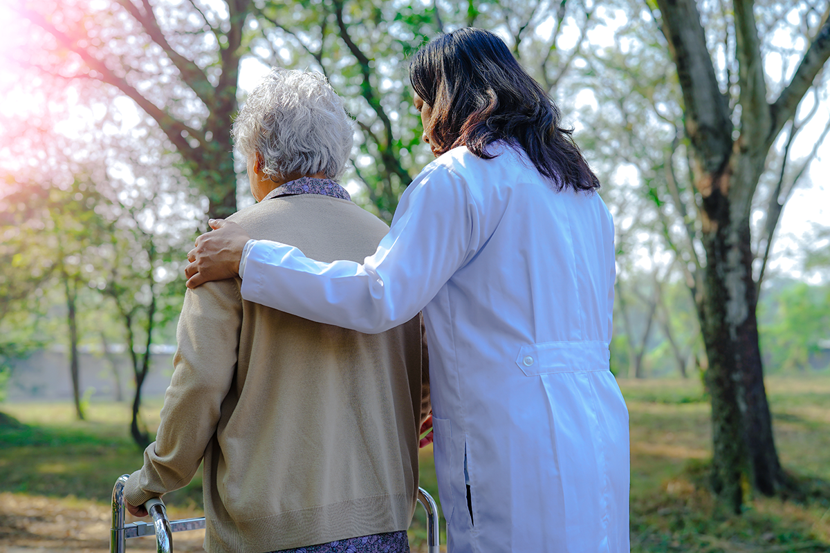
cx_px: 415
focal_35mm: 50
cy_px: 276
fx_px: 1153
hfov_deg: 39.6
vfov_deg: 27.0
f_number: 2.8
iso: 125
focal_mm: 50
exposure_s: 1/250
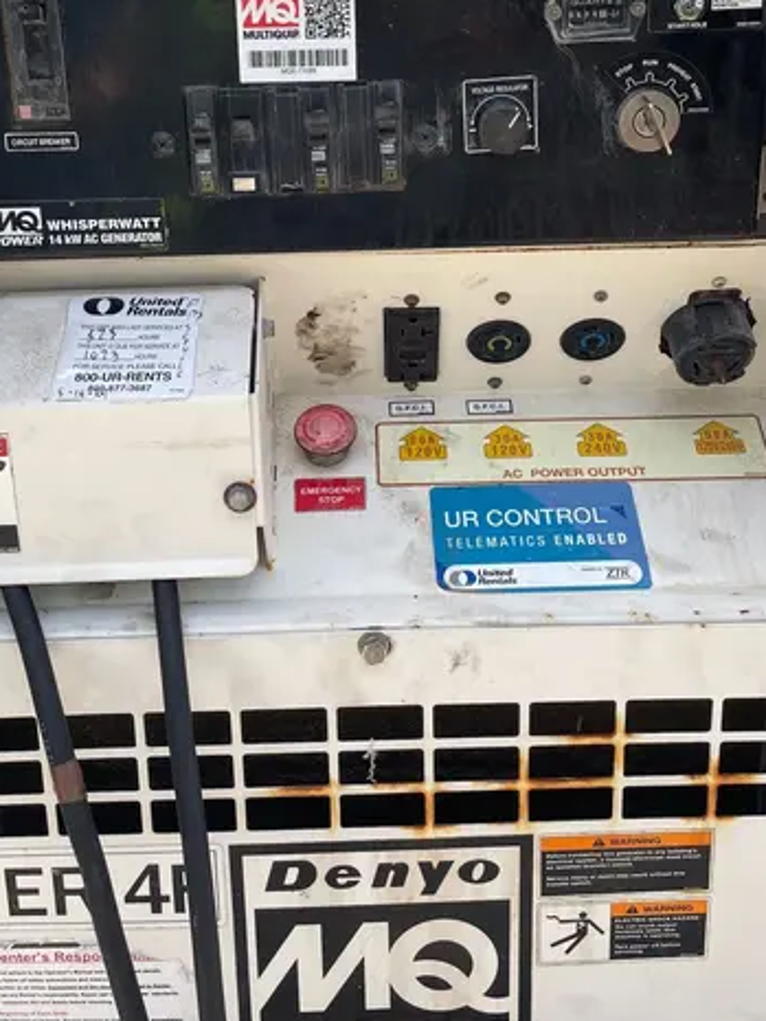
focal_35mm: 41
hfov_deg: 35.1
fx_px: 1209
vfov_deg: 44.5
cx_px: 371
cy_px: 278
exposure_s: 1/1208
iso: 32
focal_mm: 4.2
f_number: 1.6
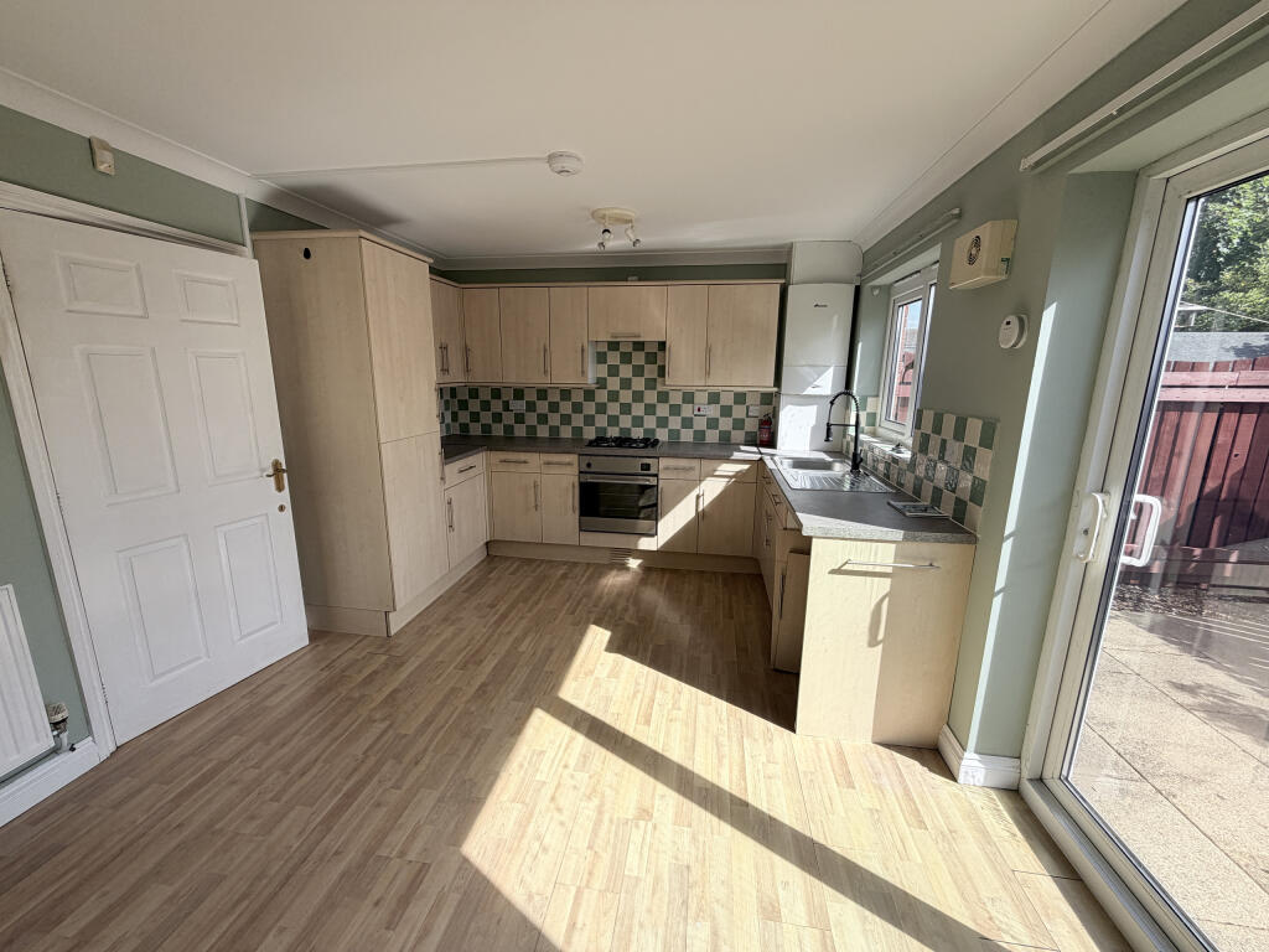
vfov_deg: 85.7
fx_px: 513
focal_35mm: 14
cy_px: 476
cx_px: 634
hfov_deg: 102.1
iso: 40
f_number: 2.2
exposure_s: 1/502
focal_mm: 2.22
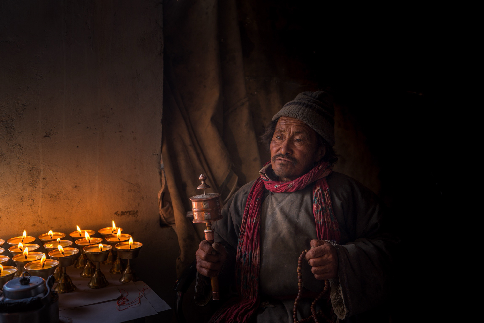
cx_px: 242
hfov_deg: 57.2
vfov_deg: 40.0
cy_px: 162
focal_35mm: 33
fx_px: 444
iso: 160
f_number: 2.8
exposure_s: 1/80
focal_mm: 33
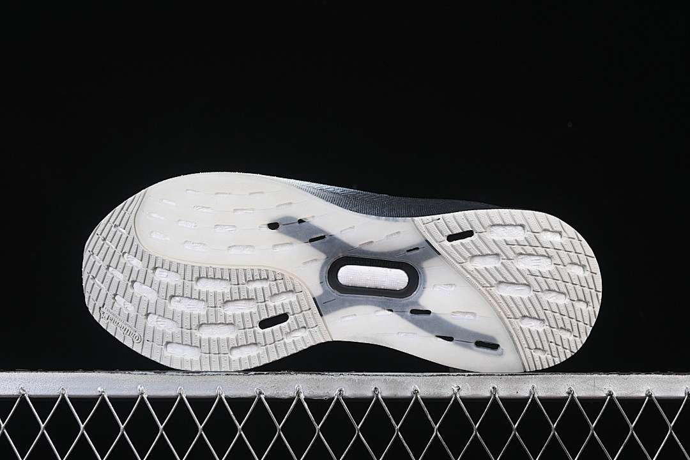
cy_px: 230
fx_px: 1437
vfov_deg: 18.2
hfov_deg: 27.0
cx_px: 345
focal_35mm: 75
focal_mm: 50
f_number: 8
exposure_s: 1/80
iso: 160
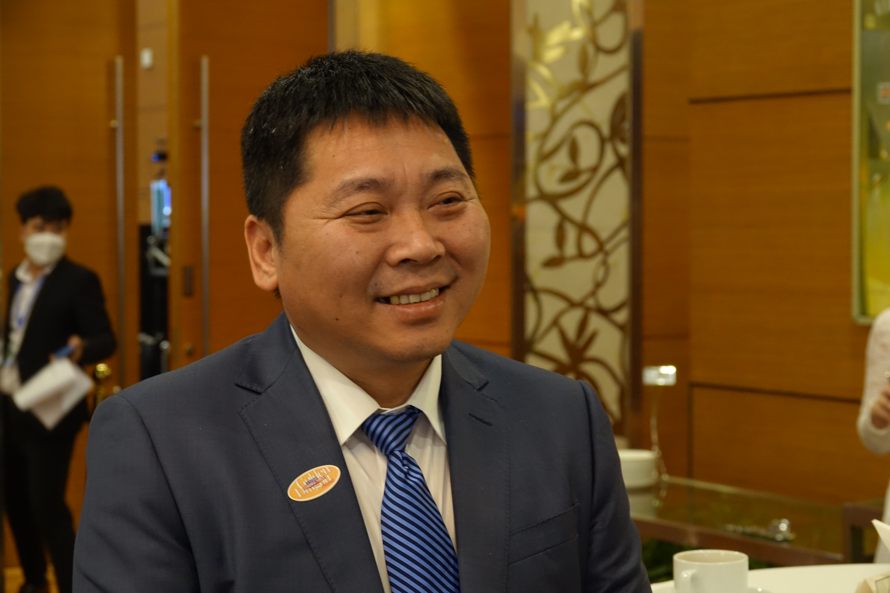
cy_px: 296
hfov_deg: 25.7
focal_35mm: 79
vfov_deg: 17.3
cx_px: 445
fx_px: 1953
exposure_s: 1/20
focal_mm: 28.91
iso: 800
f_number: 3.5
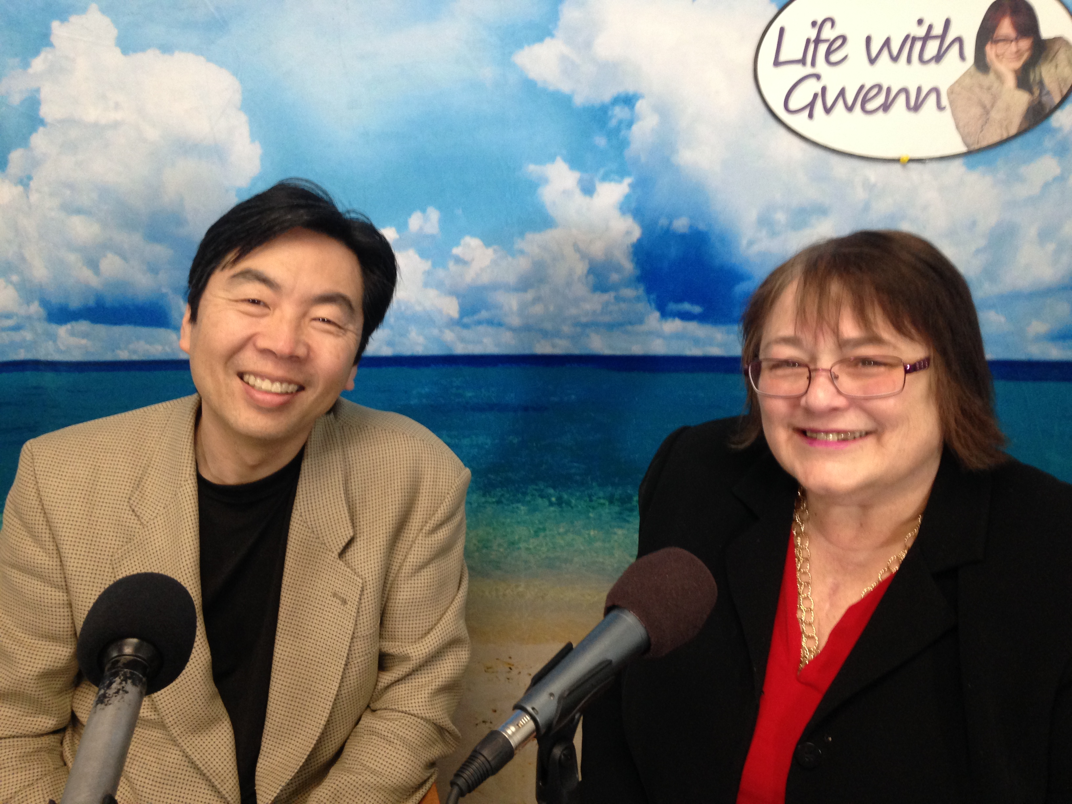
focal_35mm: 33
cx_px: 536
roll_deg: +0.9
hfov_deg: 55.4
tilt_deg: -15.6
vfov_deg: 42.9
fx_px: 1022
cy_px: 402
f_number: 2.4
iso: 160
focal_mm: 4.12
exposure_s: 1/20
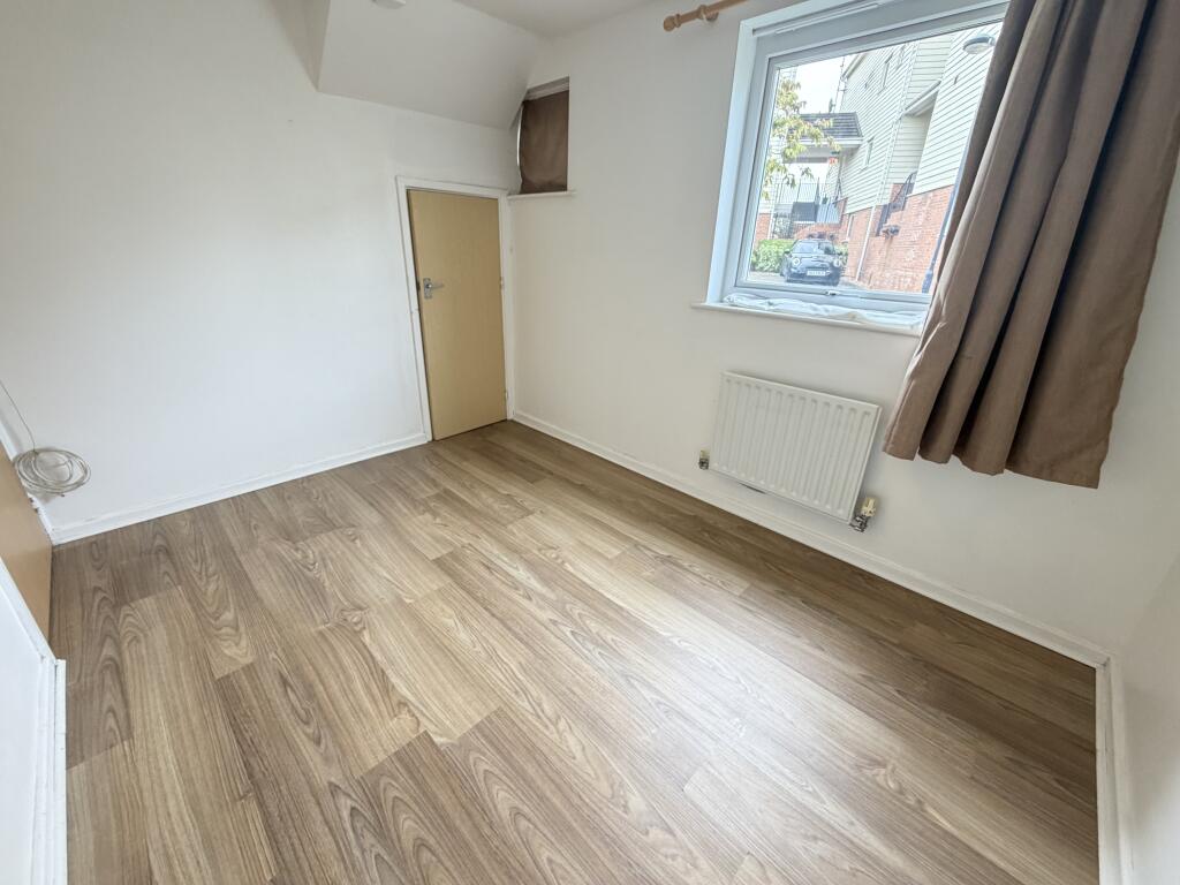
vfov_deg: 85.7
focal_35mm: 14
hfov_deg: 102.1
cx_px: 590
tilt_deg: -22.5
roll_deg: -1.2
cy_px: 442
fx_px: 477
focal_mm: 2.22
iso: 250
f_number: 2.2
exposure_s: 1/100
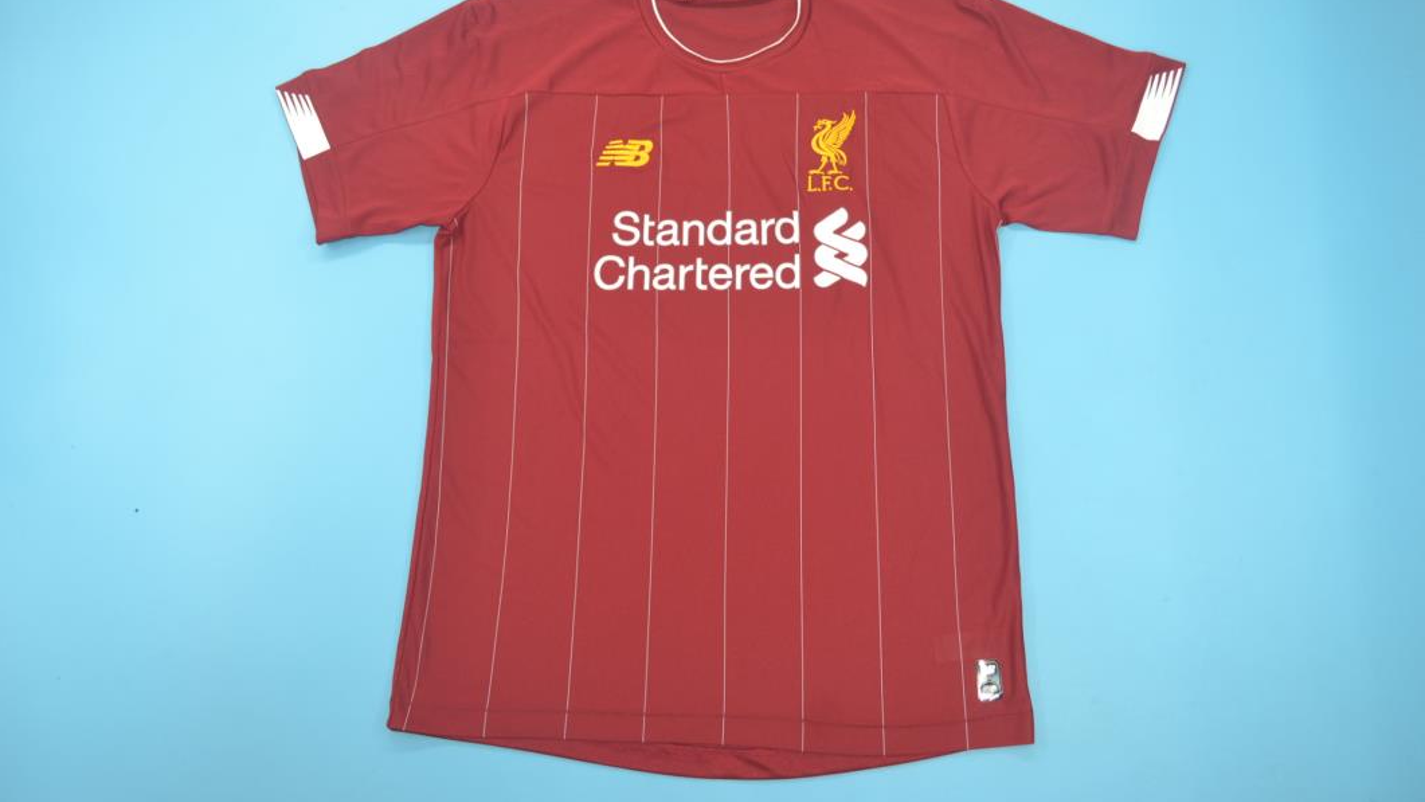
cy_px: 347
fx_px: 1209
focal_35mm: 32
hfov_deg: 61.0
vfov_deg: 36.6
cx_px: 721
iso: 200
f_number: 5
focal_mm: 20
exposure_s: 1/60
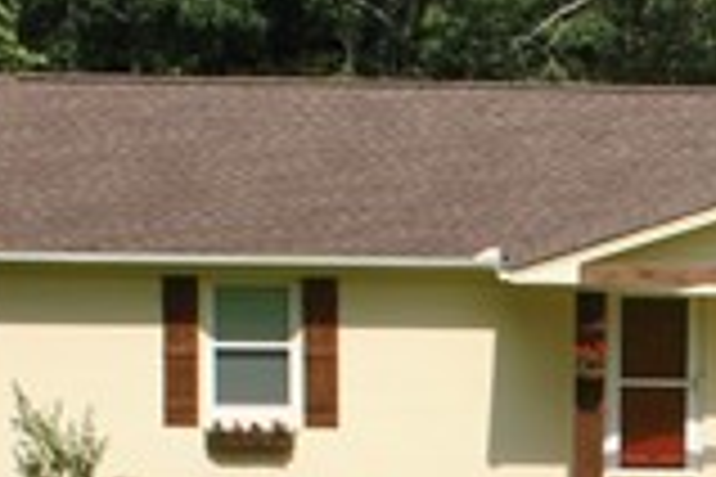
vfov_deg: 6.6
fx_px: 4057
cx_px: 966
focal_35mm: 204
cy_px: 747
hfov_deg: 9.9
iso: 100
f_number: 10
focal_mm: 20
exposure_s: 1/200
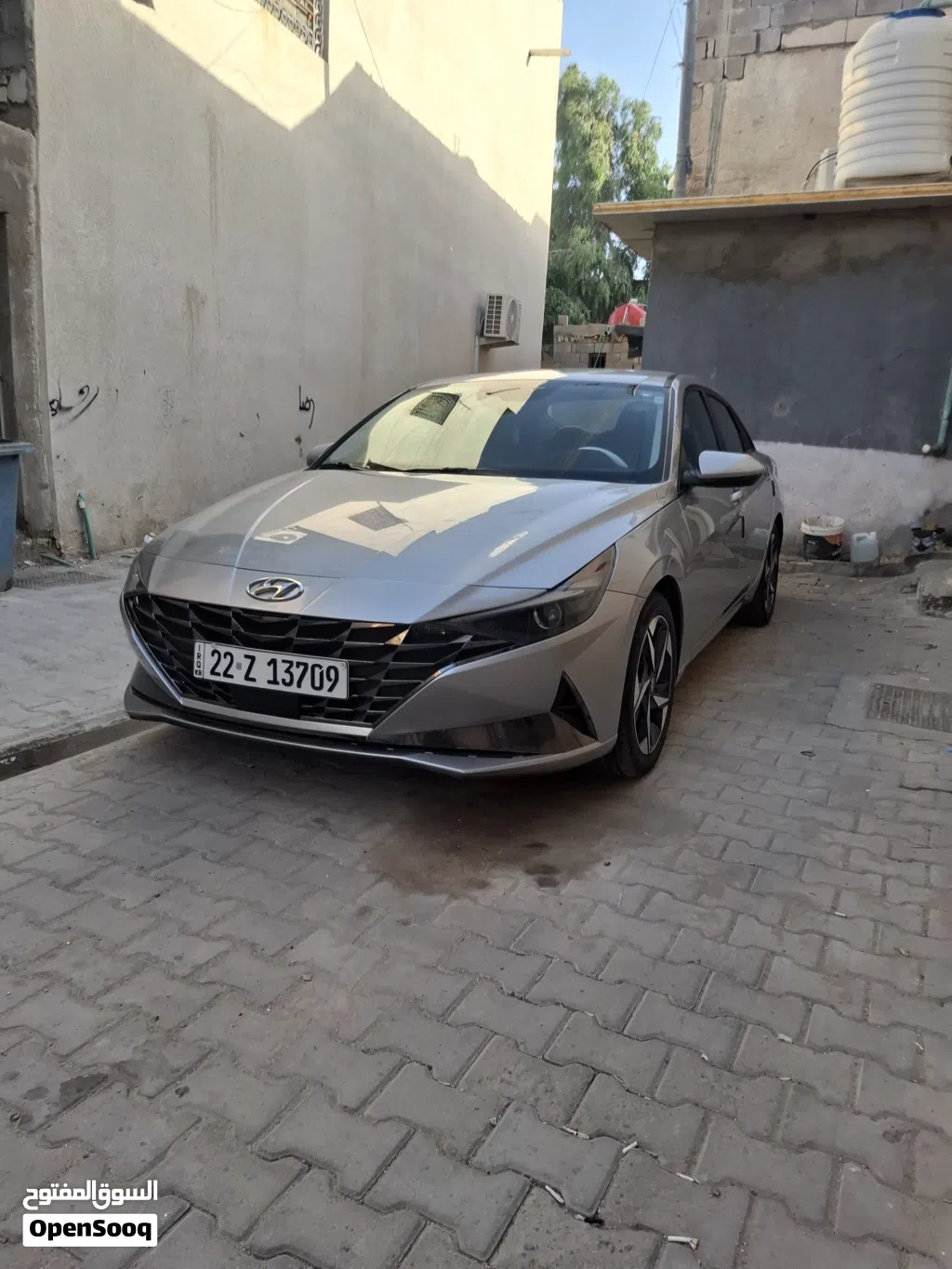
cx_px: 476
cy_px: 634
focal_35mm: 23
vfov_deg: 73.9
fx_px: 843
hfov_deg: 58.9
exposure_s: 1/364
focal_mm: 5.54
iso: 50
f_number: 1.8
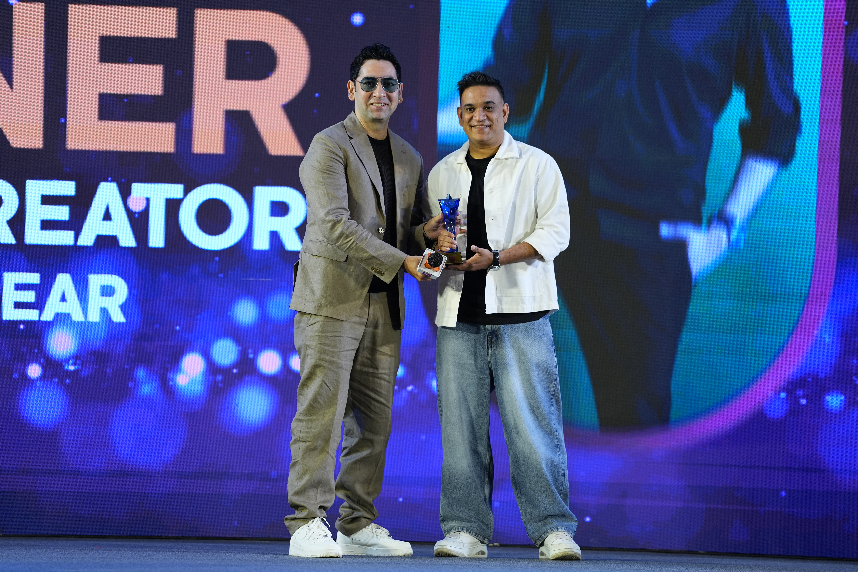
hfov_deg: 11.7
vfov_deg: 7.8
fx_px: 4194
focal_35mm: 176
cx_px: 429
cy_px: 286
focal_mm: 176
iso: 640
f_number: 3.2
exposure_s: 1/200
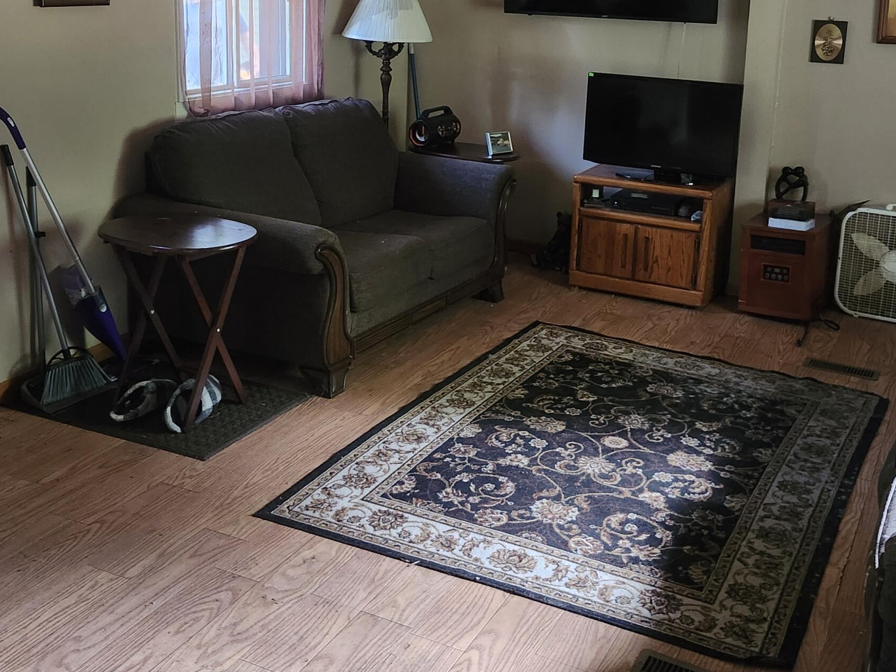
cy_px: 200
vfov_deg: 34.6
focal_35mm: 41
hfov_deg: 45.8
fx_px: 1061
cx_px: 448
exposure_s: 1/24
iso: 1000
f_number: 1.8
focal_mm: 5.54
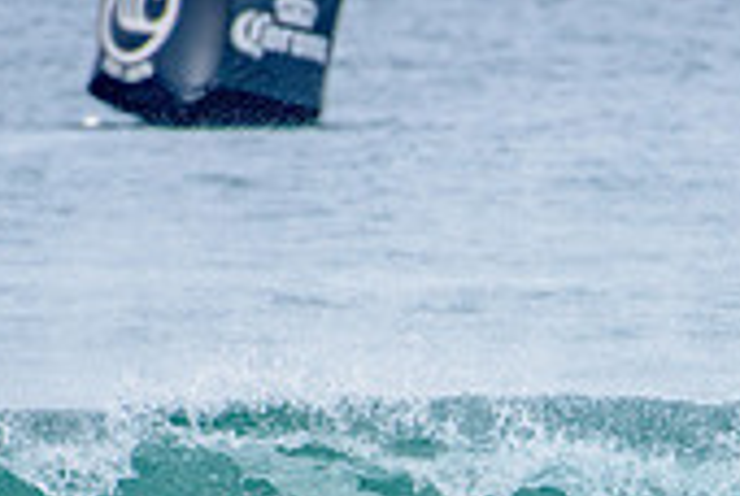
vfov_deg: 0.8
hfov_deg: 1.2
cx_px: 575
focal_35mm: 1701
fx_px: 35026
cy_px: 594
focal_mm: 500
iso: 360
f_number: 5.6
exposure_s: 1/2000
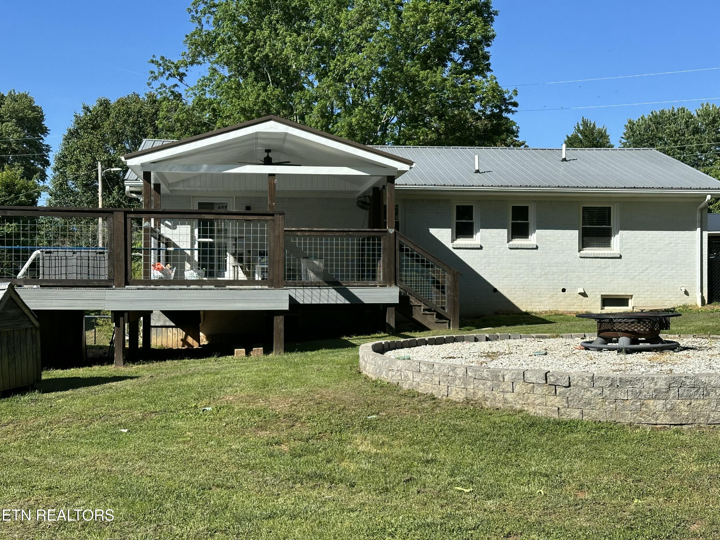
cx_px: 360
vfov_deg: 30.3
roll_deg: -0.1
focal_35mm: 48
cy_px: 270
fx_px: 998
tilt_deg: +0.9
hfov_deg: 39.7
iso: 64
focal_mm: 6.86
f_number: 1.78
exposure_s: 1/3367
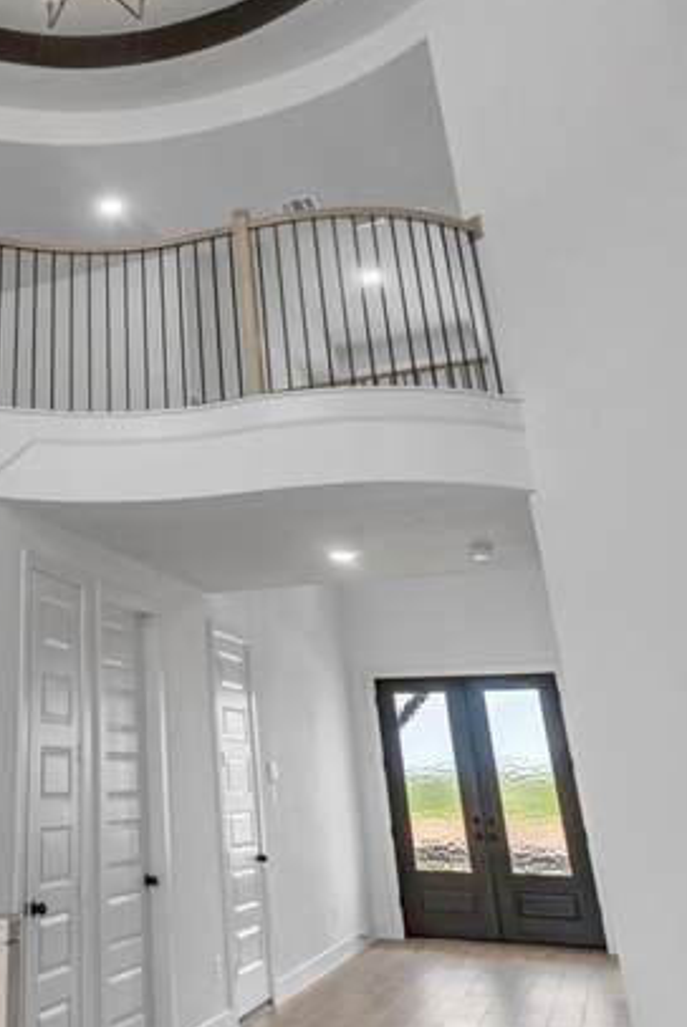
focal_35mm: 33
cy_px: 308
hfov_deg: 36.9
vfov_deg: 55.5
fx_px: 943
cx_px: 40
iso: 250
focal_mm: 14
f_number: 9
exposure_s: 1/8
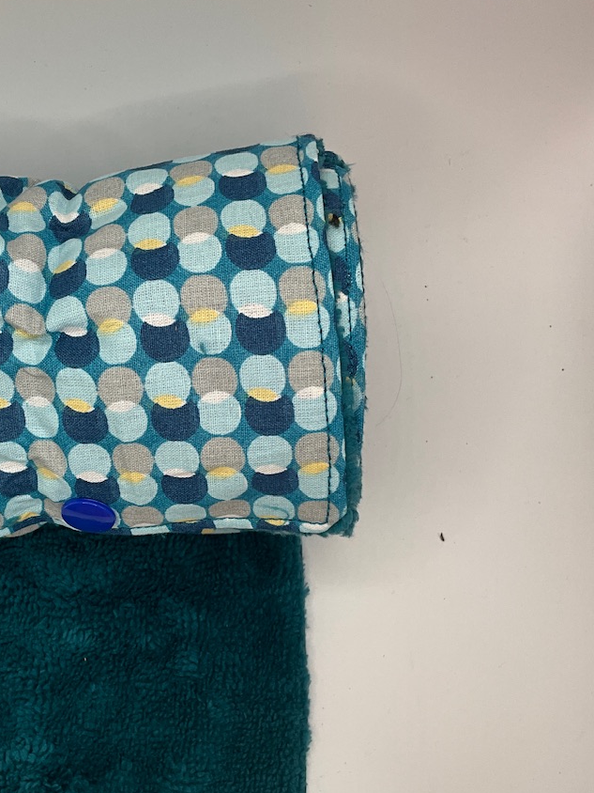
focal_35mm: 44
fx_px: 1007
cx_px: 151
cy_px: 452
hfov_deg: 32.3
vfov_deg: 42.8
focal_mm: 3
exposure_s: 1/289
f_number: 1.8
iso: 25
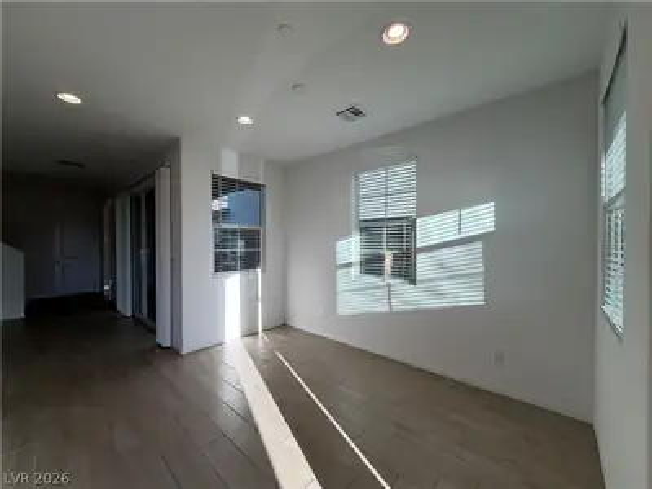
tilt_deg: +0.1
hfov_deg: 102.1
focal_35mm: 14
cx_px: 326
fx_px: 264
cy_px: 244
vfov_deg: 85.7
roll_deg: -1.9
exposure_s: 1/120
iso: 25
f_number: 2.2
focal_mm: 2.22
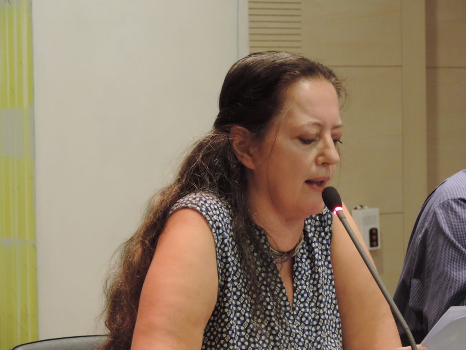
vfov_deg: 5.9
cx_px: 233
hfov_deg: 7.9
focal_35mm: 250
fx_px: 3365
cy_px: 175
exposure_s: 1/20
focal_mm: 44.5
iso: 800
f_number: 4.7
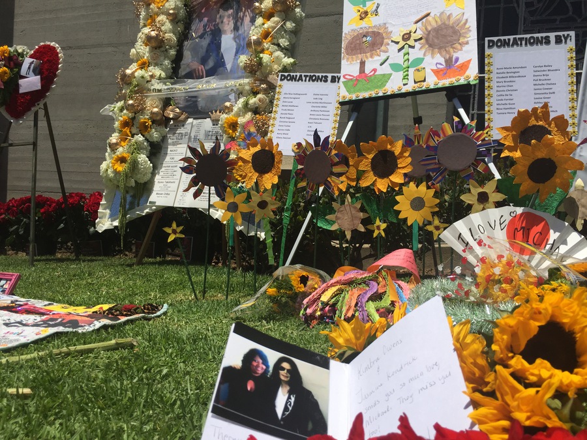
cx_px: 294
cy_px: 220
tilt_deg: -1.9
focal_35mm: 29
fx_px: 492
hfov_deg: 61.7
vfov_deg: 48.2
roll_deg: -2.6
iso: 32
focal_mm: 4.15
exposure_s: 1/4950
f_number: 2.2
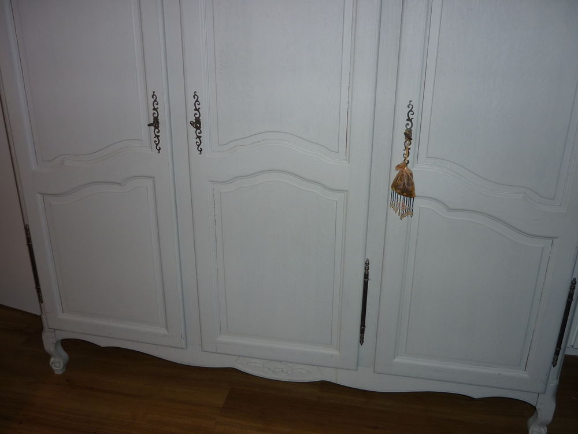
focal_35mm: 33
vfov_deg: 42.9
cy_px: 217
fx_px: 551
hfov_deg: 55.4
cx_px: 289
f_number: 2.8
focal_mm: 5.5
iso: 100
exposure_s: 1/30
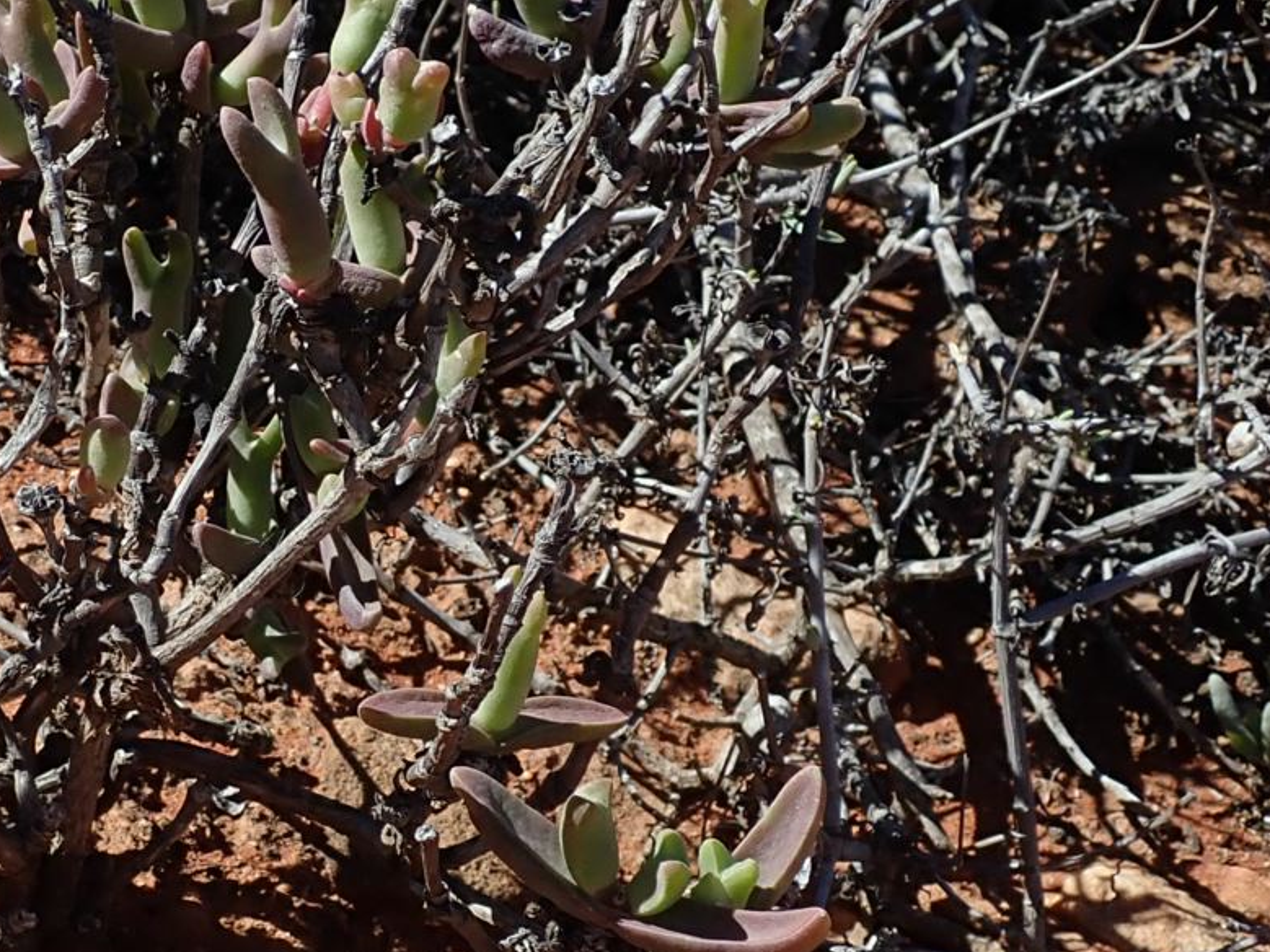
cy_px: 621
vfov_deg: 19.1
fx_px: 2825
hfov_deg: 24.2
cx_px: 5
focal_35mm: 77
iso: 100
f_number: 9
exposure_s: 1/125
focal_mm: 5.5
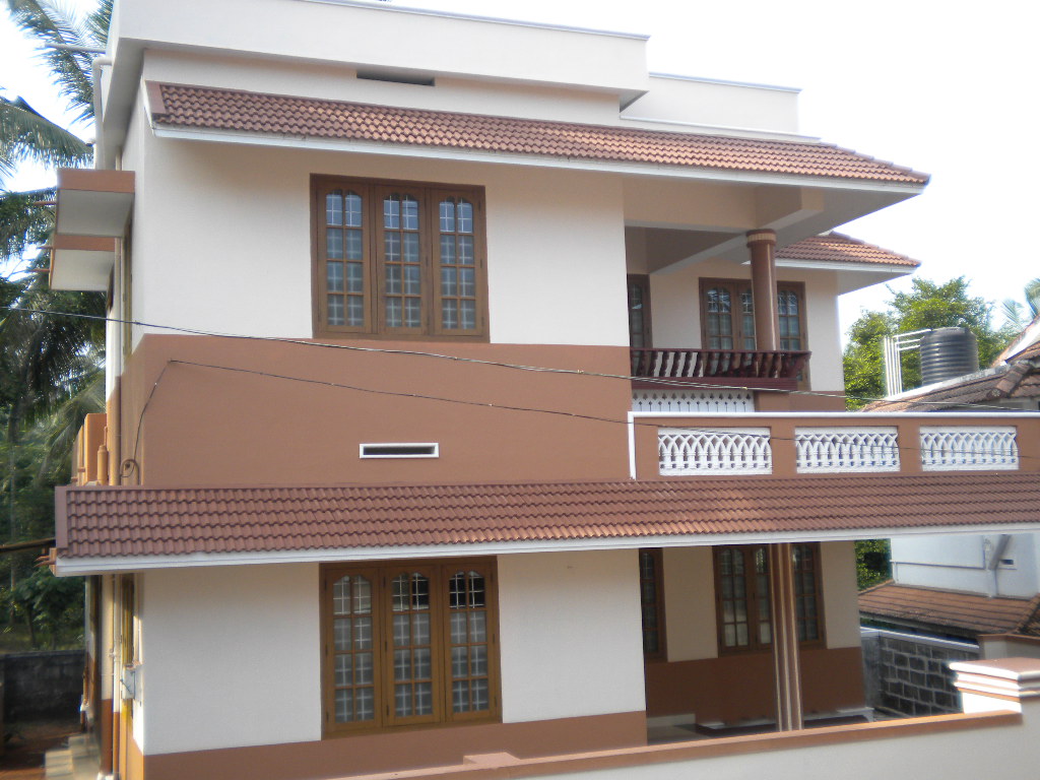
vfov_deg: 35.1
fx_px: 1232
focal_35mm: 41
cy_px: 390
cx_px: 520
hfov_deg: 45.8
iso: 113
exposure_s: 1/297
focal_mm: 7.4
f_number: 3.5
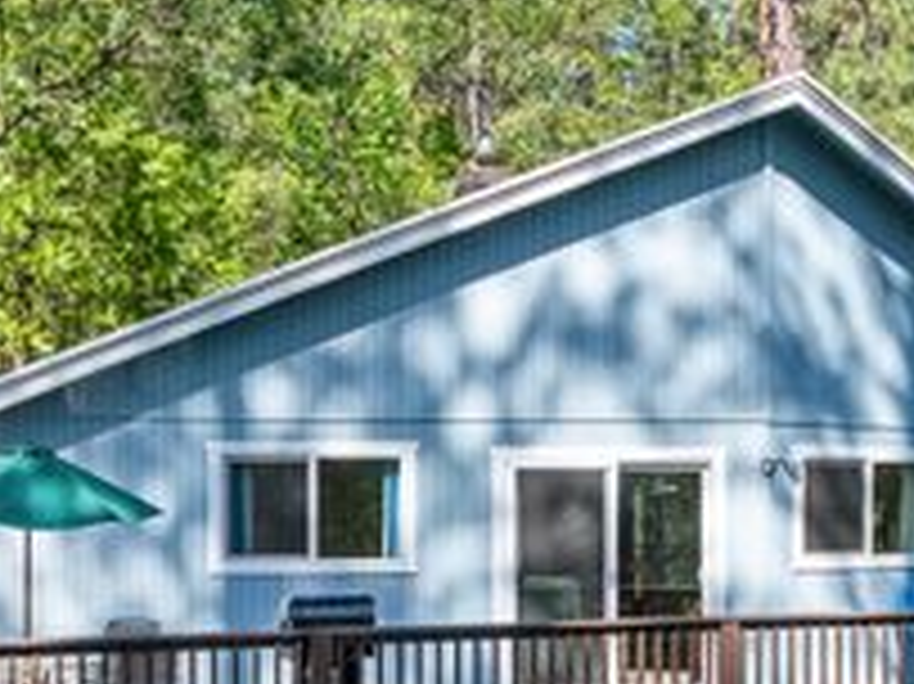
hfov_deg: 32.6
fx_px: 1557
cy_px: 526
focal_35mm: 59
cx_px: 536
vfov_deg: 24.5
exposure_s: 1/400
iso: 170
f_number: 2.8
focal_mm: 12.29
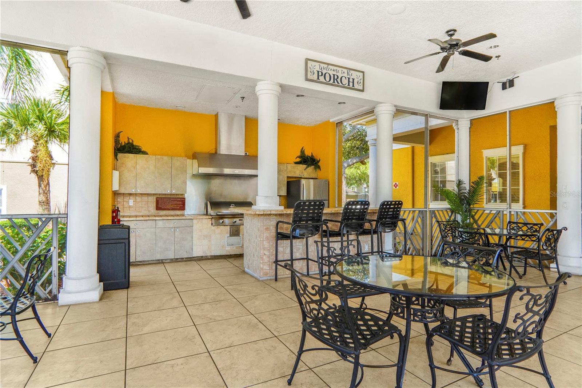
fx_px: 291
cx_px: 291
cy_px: 194
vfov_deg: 67.4
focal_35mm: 18
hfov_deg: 90.0
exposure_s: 1/125
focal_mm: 12
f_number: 4
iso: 320
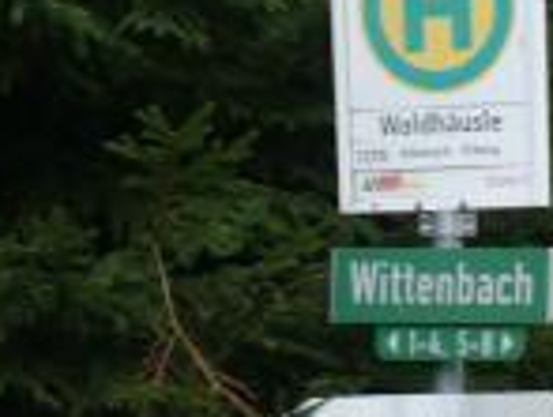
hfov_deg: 2.1
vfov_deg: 1.6
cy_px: 607
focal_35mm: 926
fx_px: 14829
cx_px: 1279
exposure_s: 1/100
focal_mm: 41.3
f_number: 3.6
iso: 100
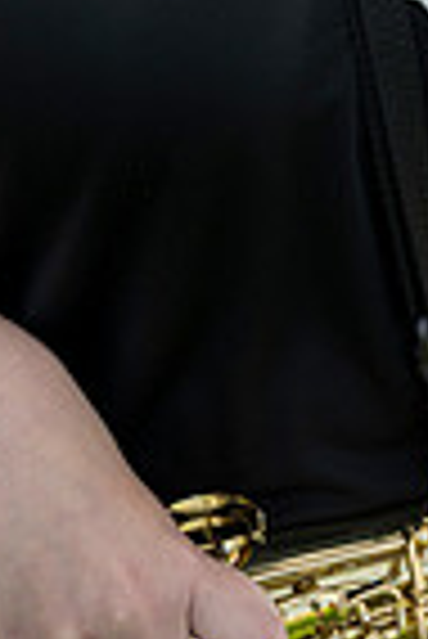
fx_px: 1352
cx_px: 505
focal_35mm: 76
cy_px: -302
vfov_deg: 22.3
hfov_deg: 17.2
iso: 80
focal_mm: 24
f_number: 4.5
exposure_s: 1/250
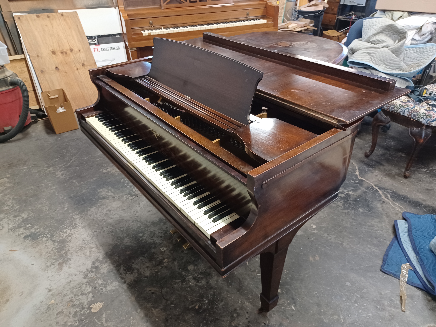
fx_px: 315
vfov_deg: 54.9
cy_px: 164
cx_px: 218
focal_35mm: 25
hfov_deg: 69.4
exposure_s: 1/33.3
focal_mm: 4.6
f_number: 1.8
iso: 320
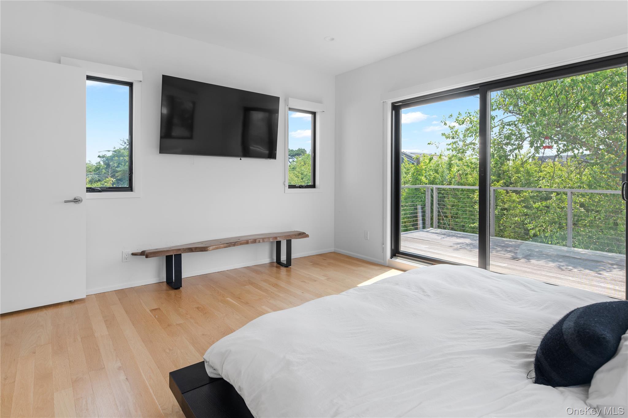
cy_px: 209
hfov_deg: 87.0
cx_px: 314
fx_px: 331
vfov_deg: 64.5
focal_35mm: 19
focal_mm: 19
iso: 200
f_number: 7.1
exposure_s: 1/80
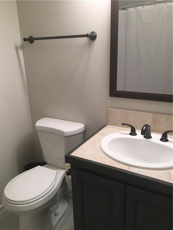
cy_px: 115
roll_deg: +1.7
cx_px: 86
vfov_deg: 61.7
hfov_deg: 48.2
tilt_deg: -17.2
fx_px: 193
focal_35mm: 29
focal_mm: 4.15
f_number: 2.2
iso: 32
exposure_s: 1/30
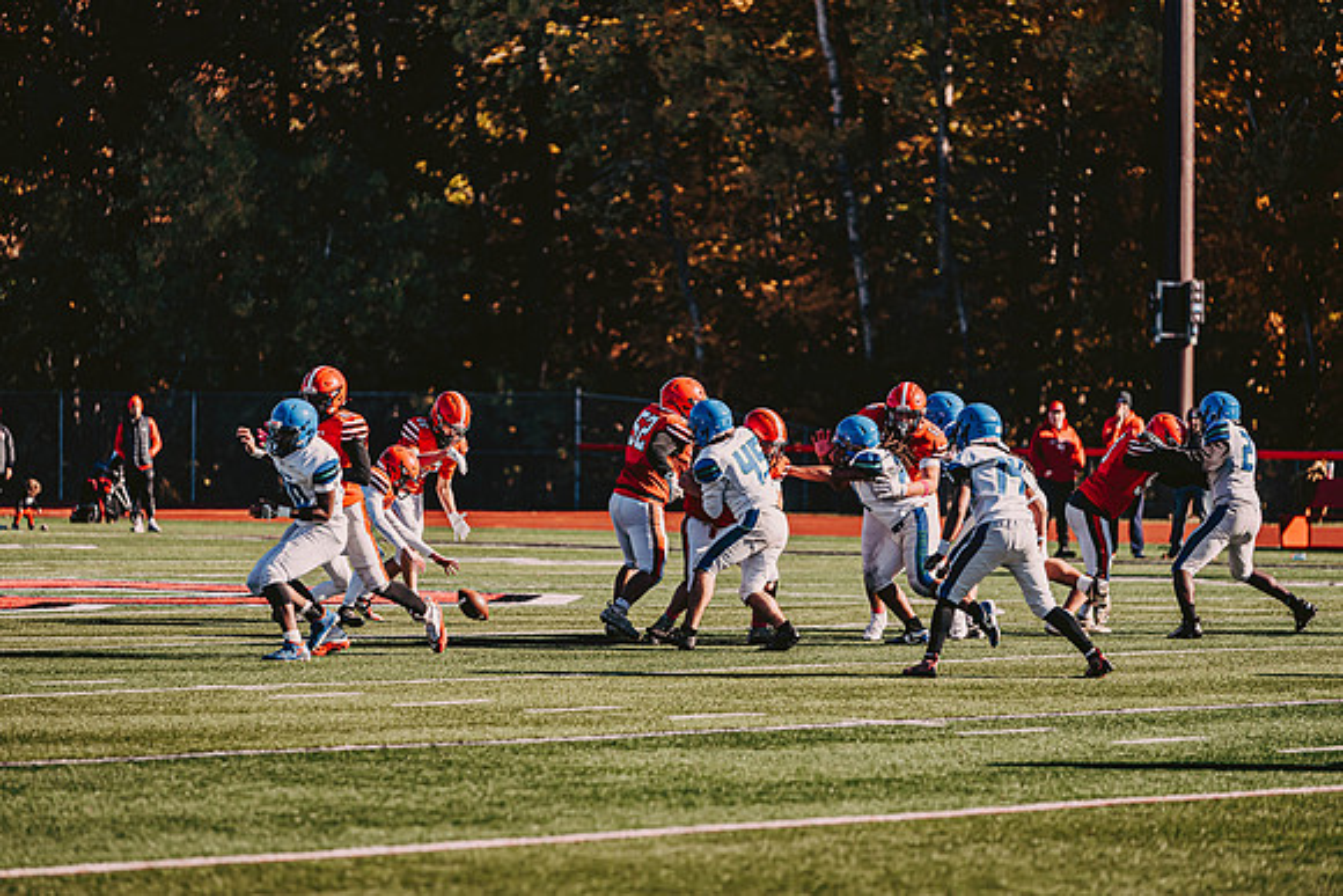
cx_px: 672
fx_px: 6343
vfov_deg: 8.1
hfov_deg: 12.1
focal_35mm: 170
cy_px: 448
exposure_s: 1/2500
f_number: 3.2
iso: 250
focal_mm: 170
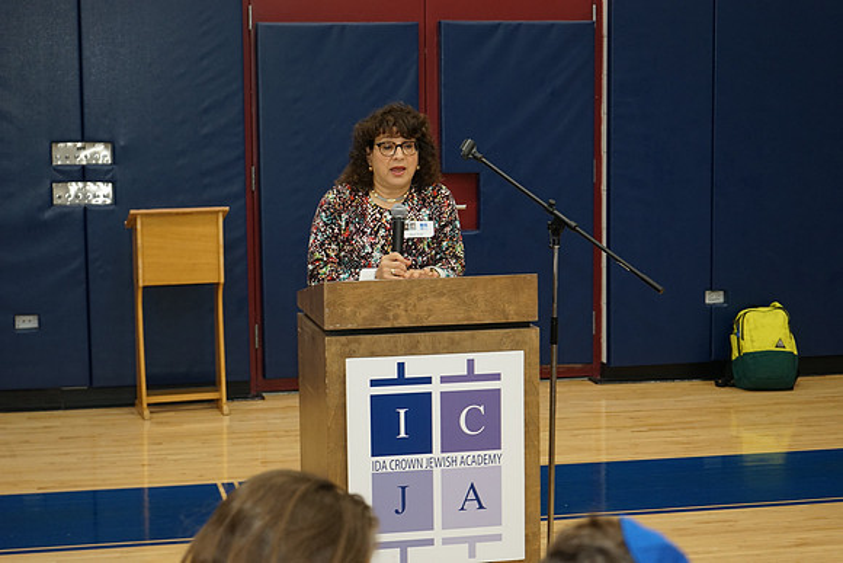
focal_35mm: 70
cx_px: 422
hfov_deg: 28.8
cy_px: 282
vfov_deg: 19.5
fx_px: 1639
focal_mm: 70
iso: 1600
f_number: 5.6
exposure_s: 1/80
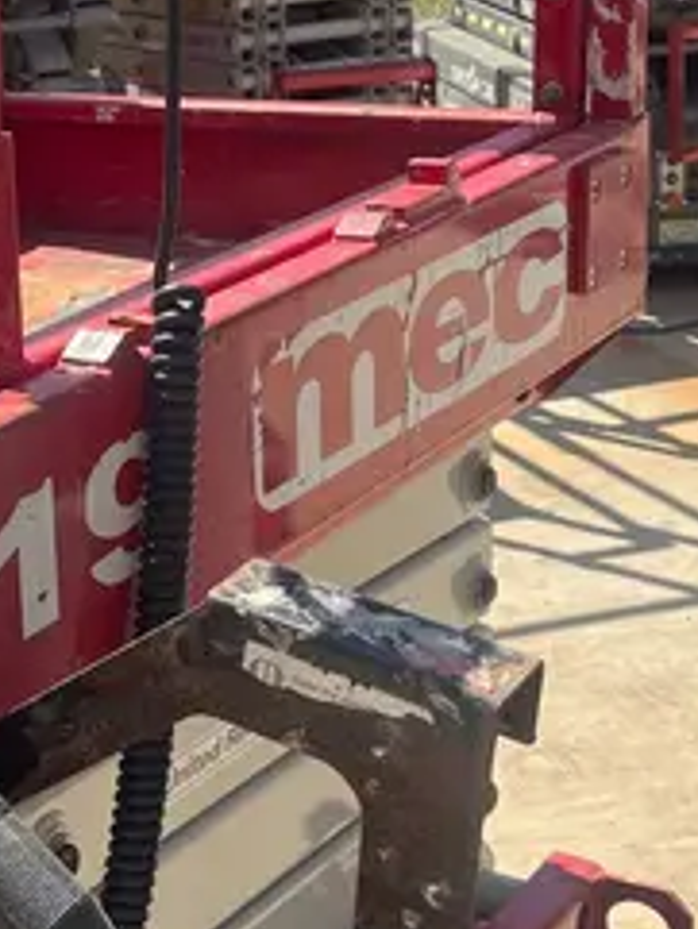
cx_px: -77
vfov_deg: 24.6
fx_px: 2122
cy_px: 341
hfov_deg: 18.0
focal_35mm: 79
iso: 50
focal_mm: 5.1
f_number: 1.6
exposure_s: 1/1372
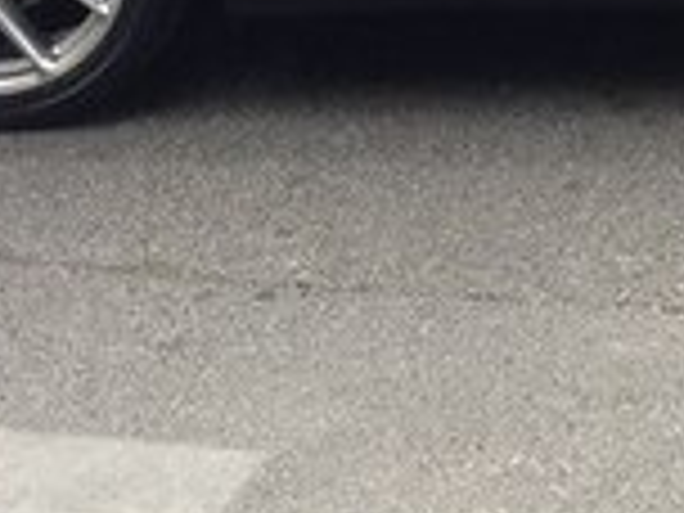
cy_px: -254
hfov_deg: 13.4
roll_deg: +1.5
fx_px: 2826
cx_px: 846
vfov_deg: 10.0
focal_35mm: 143
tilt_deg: -16.7
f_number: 2.4
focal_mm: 4.12
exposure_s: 1/352
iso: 50
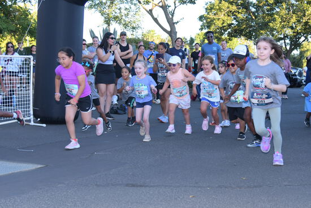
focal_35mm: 57
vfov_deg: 23.8
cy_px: 104
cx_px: 156
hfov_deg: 35.0
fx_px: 493
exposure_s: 1/250
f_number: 4
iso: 400
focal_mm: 38
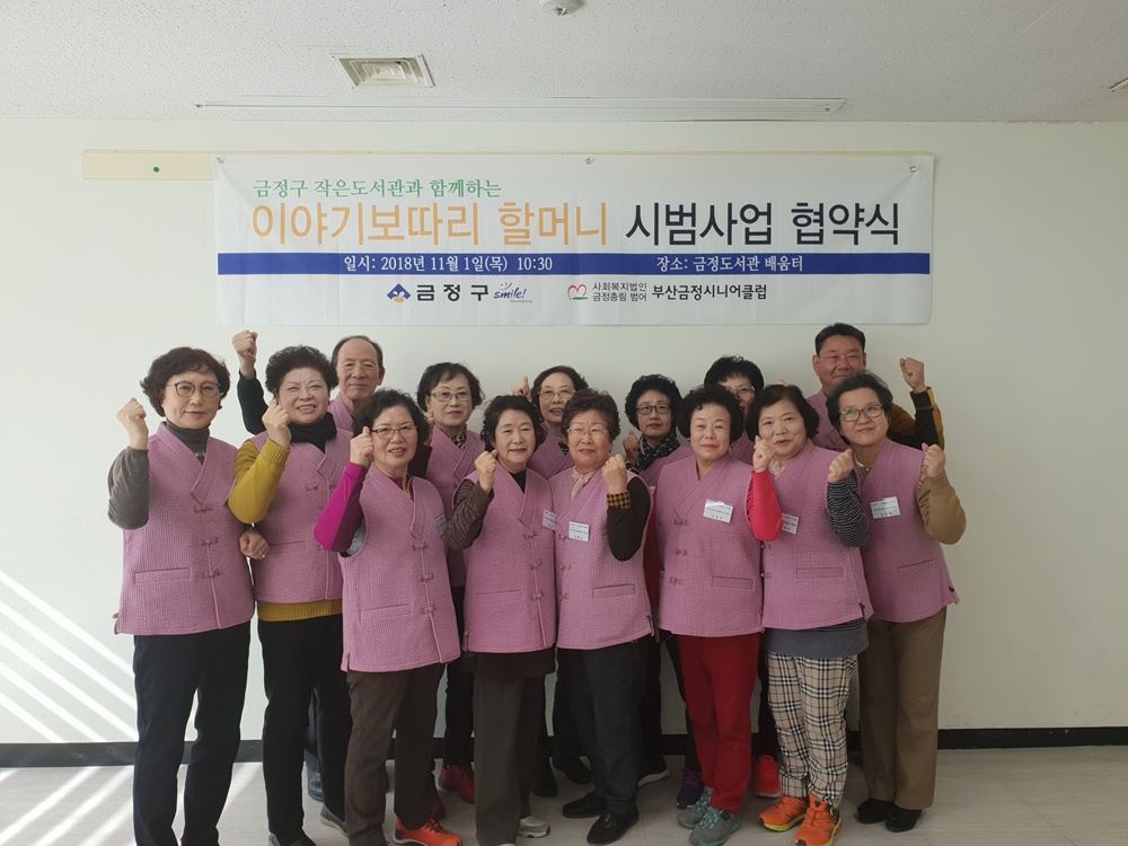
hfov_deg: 67.3
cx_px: 564
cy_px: 423
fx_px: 847
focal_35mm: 26
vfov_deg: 53.1
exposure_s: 1/120
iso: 50
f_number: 2.4
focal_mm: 4.3
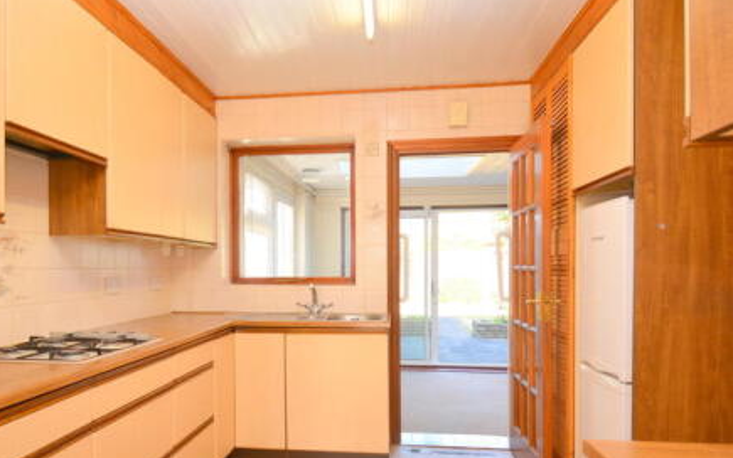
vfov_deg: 52.5
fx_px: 460
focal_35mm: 23
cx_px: 318
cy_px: 282
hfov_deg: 76.8
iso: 360
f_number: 4.5
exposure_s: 1/60
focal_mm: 10
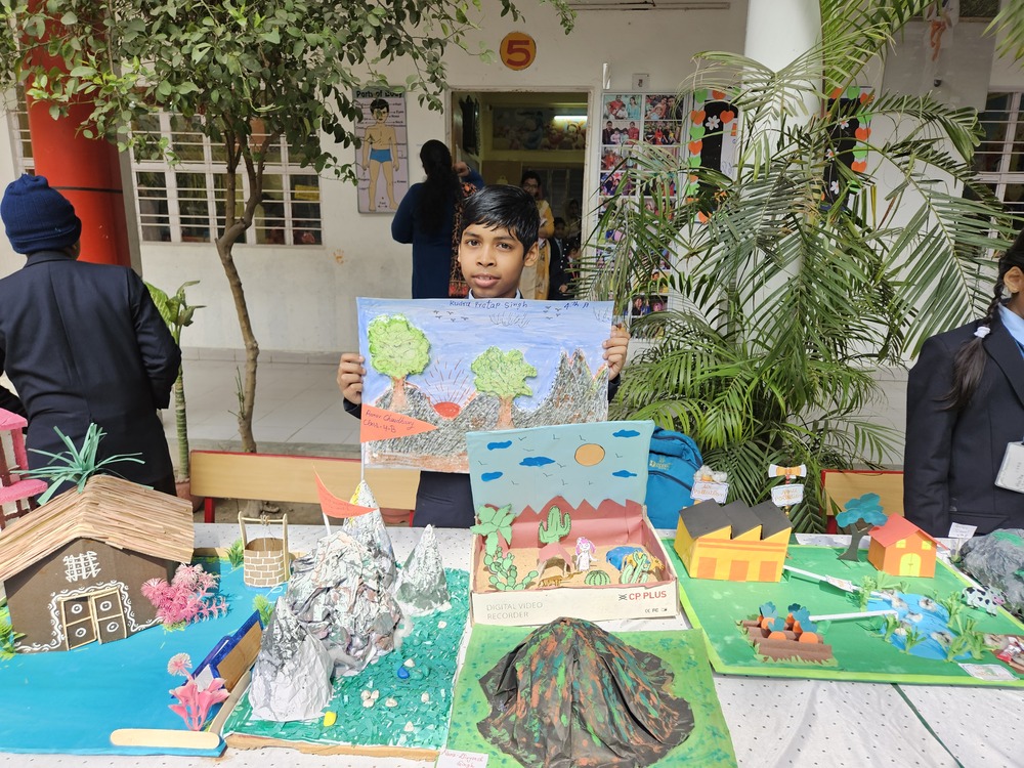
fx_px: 680
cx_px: 512
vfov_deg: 58.9
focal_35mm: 23
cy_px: 384
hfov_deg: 73.9
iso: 40
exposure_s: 1/419
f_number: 1.8
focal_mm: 5.4
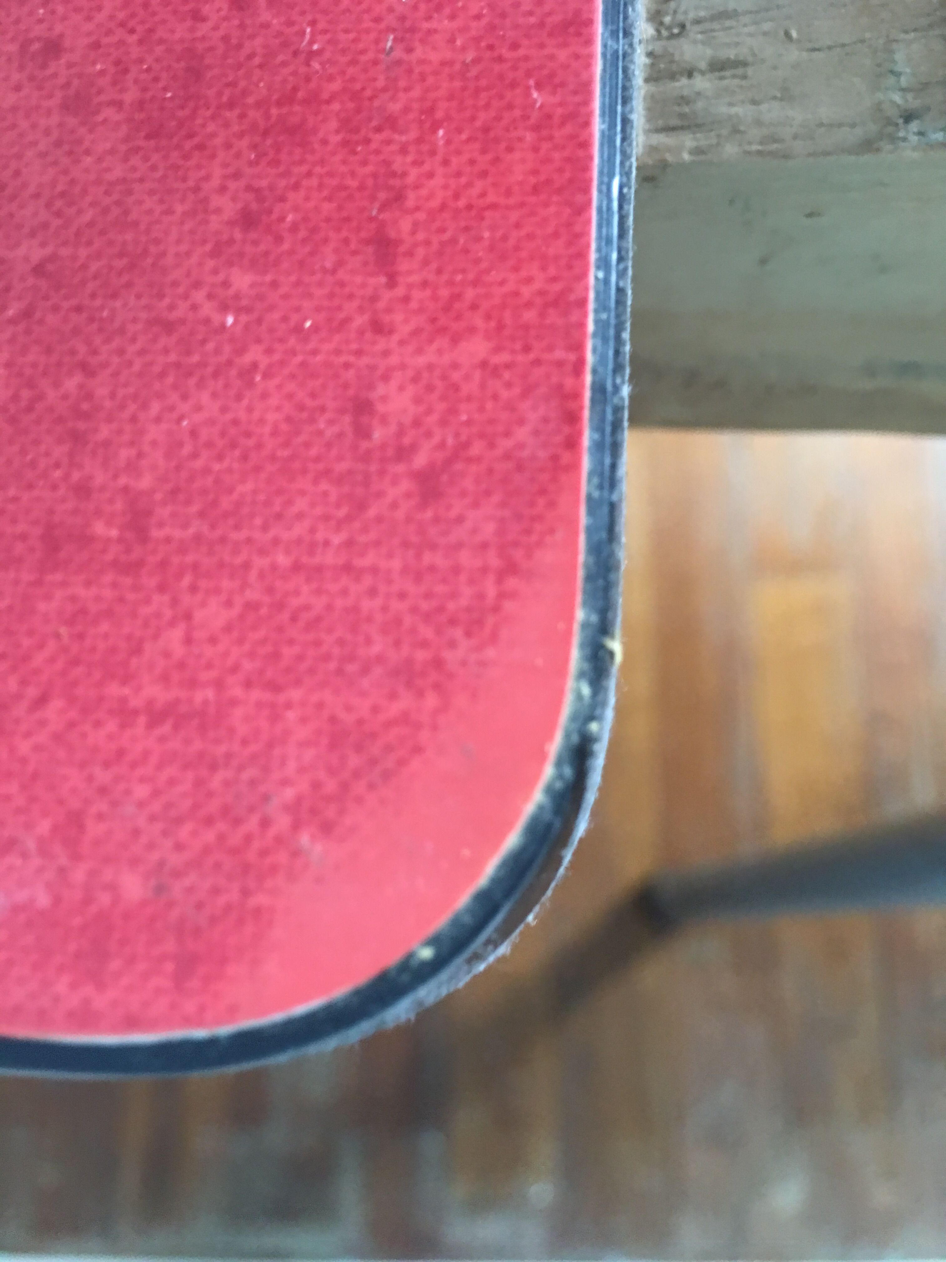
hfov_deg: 48.2
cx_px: 473
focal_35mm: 29
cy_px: 631
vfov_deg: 61.7
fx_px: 1057
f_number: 2.2
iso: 80
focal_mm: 4.15
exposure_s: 1/10
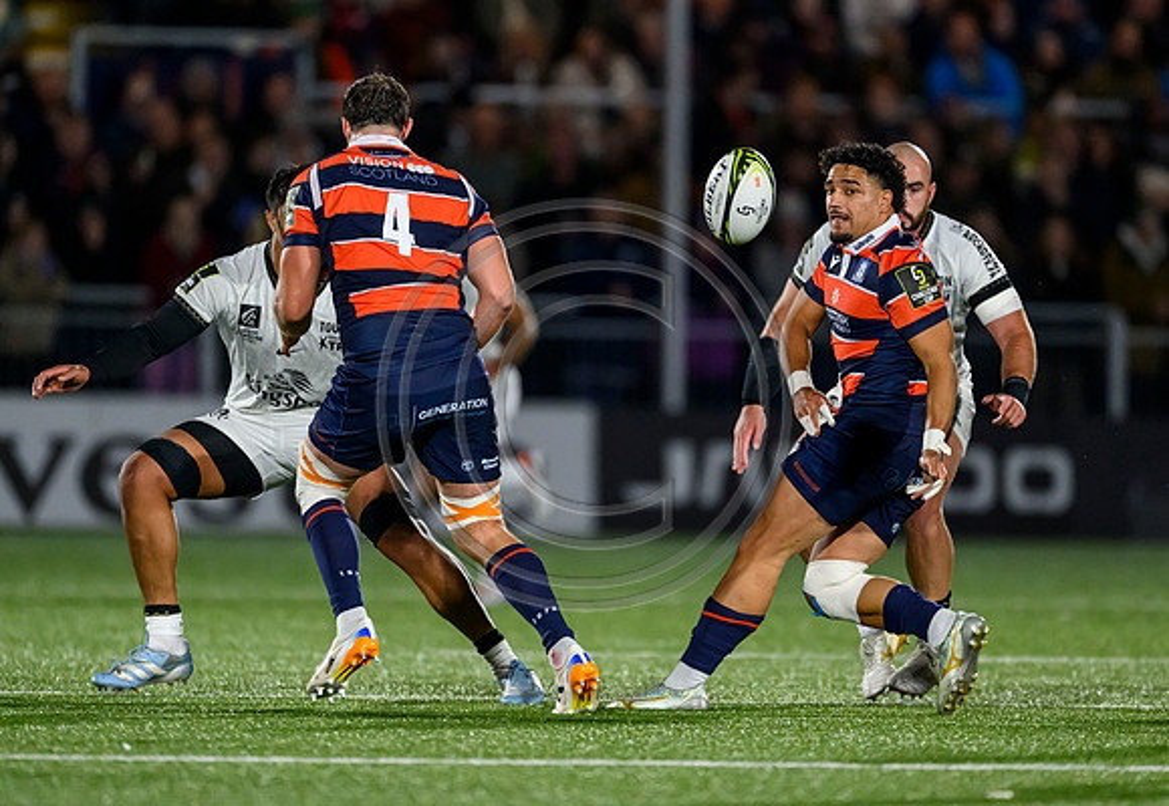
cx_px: 696
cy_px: 394
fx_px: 23082
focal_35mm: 703
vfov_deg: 2.0
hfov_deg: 2.9
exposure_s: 1/1600
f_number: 4
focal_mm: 560
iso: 8000
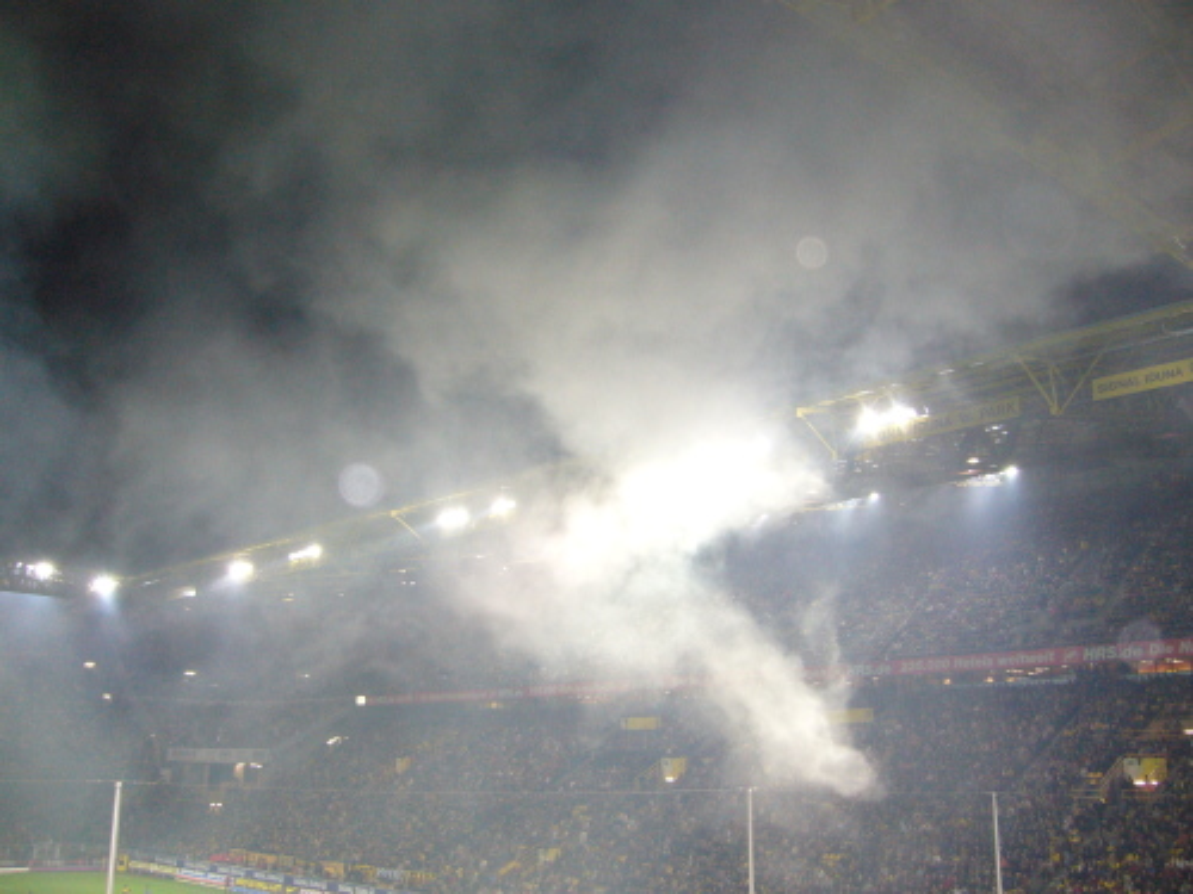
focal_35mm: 35
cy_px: 447
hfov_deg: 52.6
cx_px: 596
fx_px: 1206
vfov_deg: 40.7
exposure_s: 1/60
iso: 200
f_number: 2.8
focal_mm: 5.8
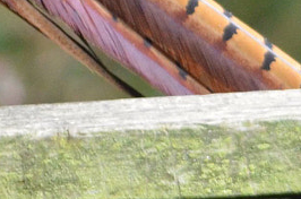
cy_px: -387
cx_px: -411
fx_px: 27901
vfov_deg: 0.4
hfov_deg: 0.6
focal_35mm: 3345
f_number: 6
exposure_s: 1/125
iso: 1400
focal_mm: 290
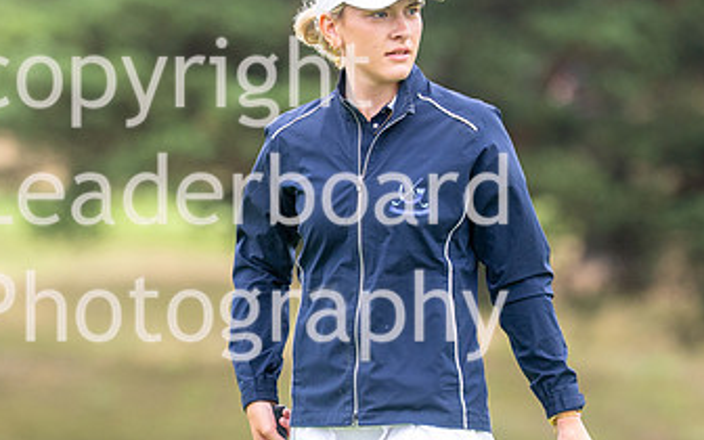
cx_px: 243
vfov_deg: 1.7
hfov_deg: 2.7
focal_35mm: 792
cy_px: 210
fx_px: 15196
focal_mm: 300
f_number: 5
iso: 400
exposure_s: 1/800
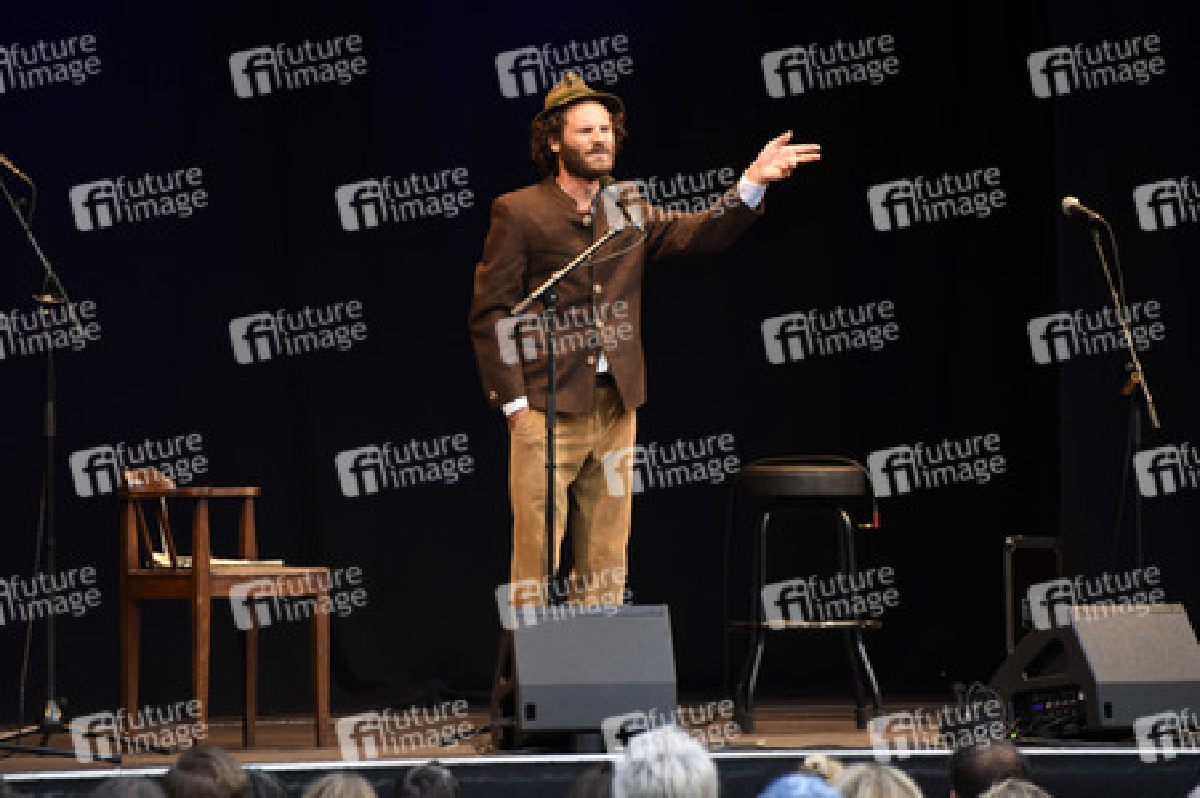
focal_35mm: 300
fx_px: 9992
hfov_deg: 6.9
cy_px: 399
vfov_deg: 4.6
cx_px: 600
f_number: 6.3
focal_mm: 300
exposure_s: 1/125
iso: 1000
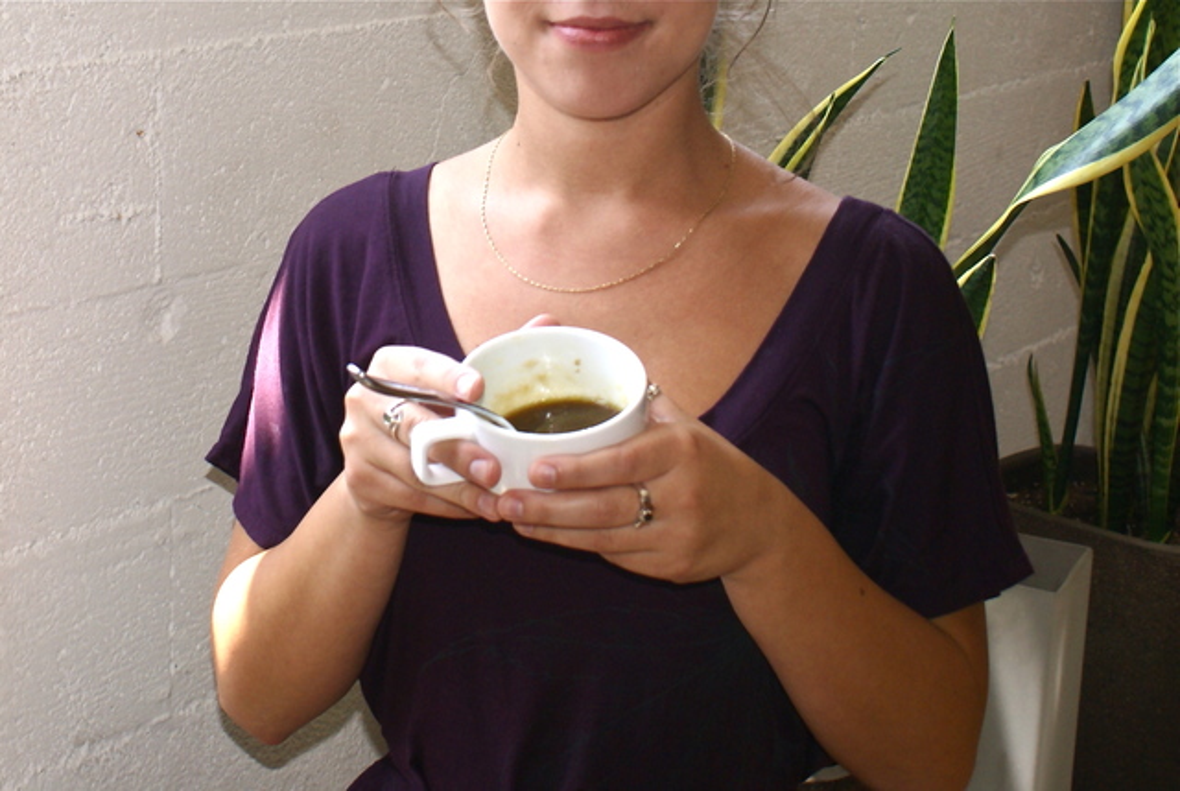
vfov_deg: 32.0
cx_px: 590
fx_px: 1379
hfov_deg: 46.3
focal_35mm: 42
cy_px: 396
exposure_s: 1/80
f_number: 4.5
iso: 125
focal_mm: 28
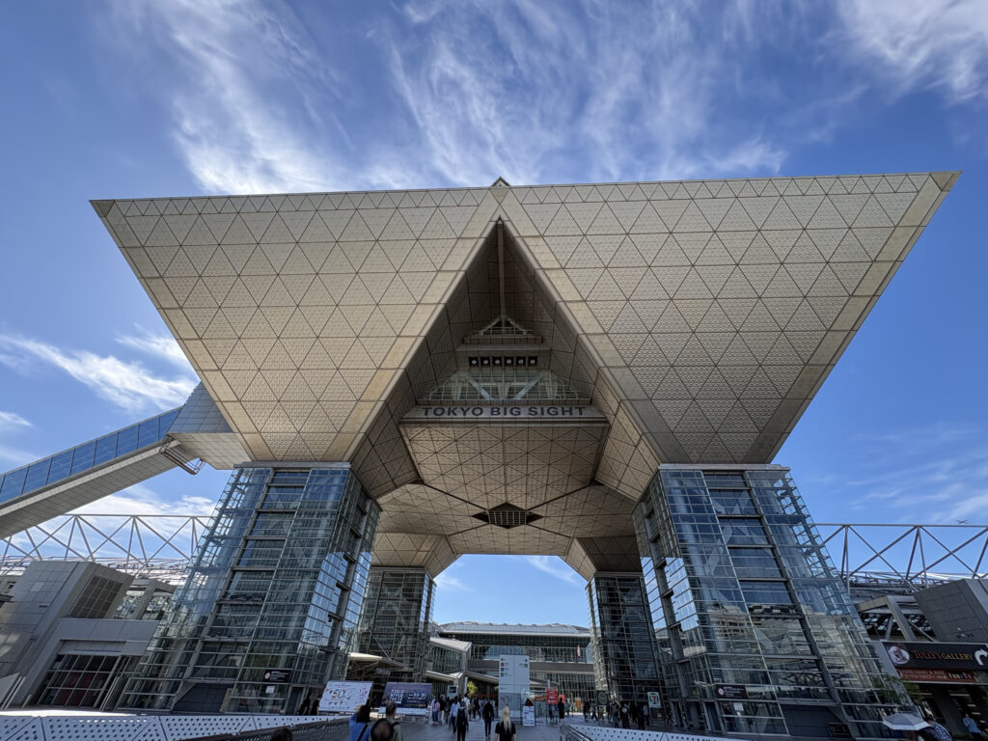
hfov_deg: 102.1
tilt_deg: +41.0
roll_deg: -1.8
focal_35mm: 14
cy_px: 370
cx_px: 494
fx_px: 400
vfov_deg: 85.7
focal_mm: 2.22
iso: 50
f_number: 2.2
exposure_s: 1/529
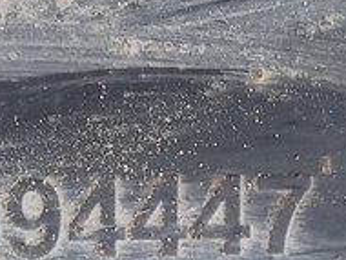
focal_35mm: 101
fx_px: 1011
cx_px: 184
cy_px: 91
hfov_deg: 19.4
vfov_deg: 14.7
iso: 400
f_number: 3.3
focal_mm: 4.1
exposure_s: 1/25
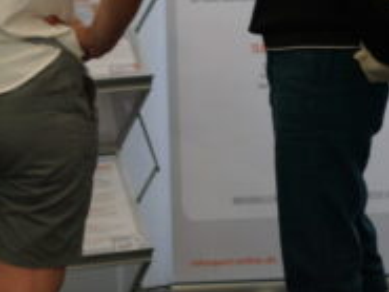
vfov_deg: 7.9
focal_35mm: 187
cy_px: -71
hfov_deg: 10.6
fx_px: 2103
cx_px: 233
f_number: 2
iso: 100
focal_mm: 50
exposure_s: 1/80
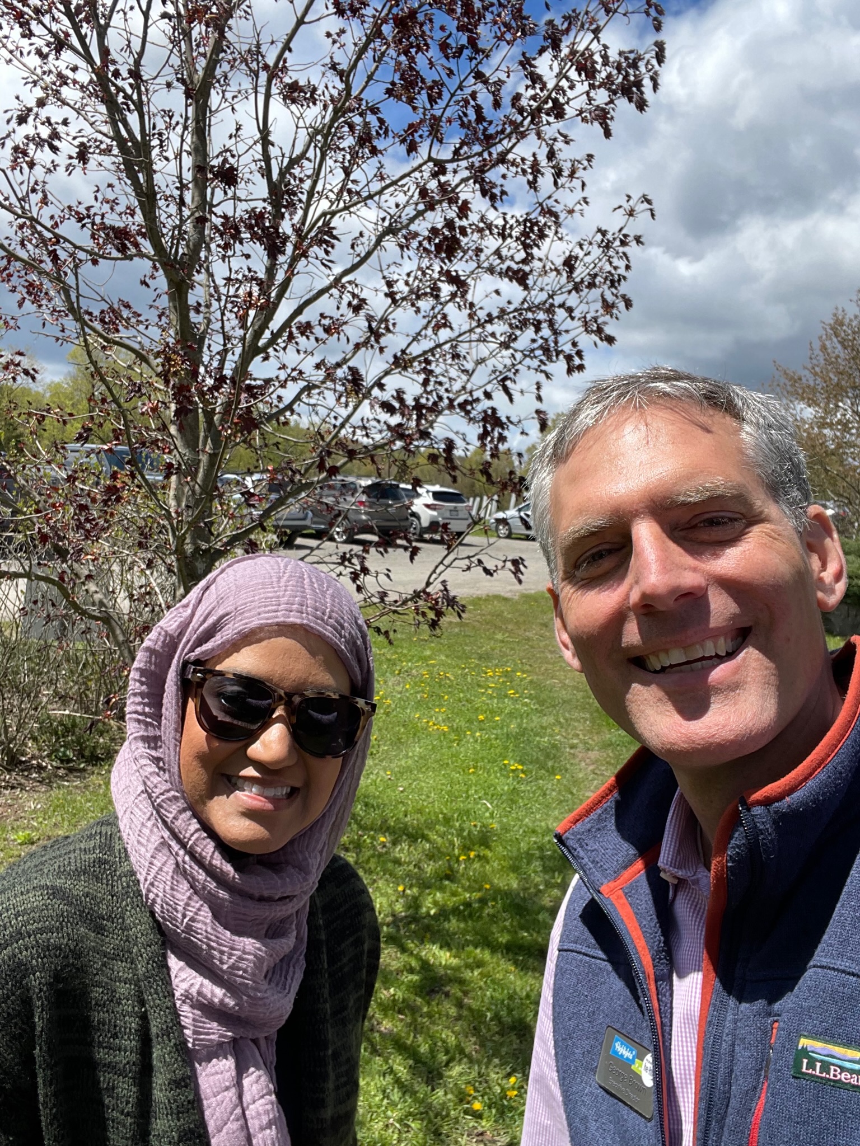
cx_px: 430
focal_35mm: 30
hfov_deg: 46.8
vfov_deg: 60.0
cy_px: 573
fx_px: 994
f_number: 2.2
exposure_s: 1/702
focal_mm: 2.71
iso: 25
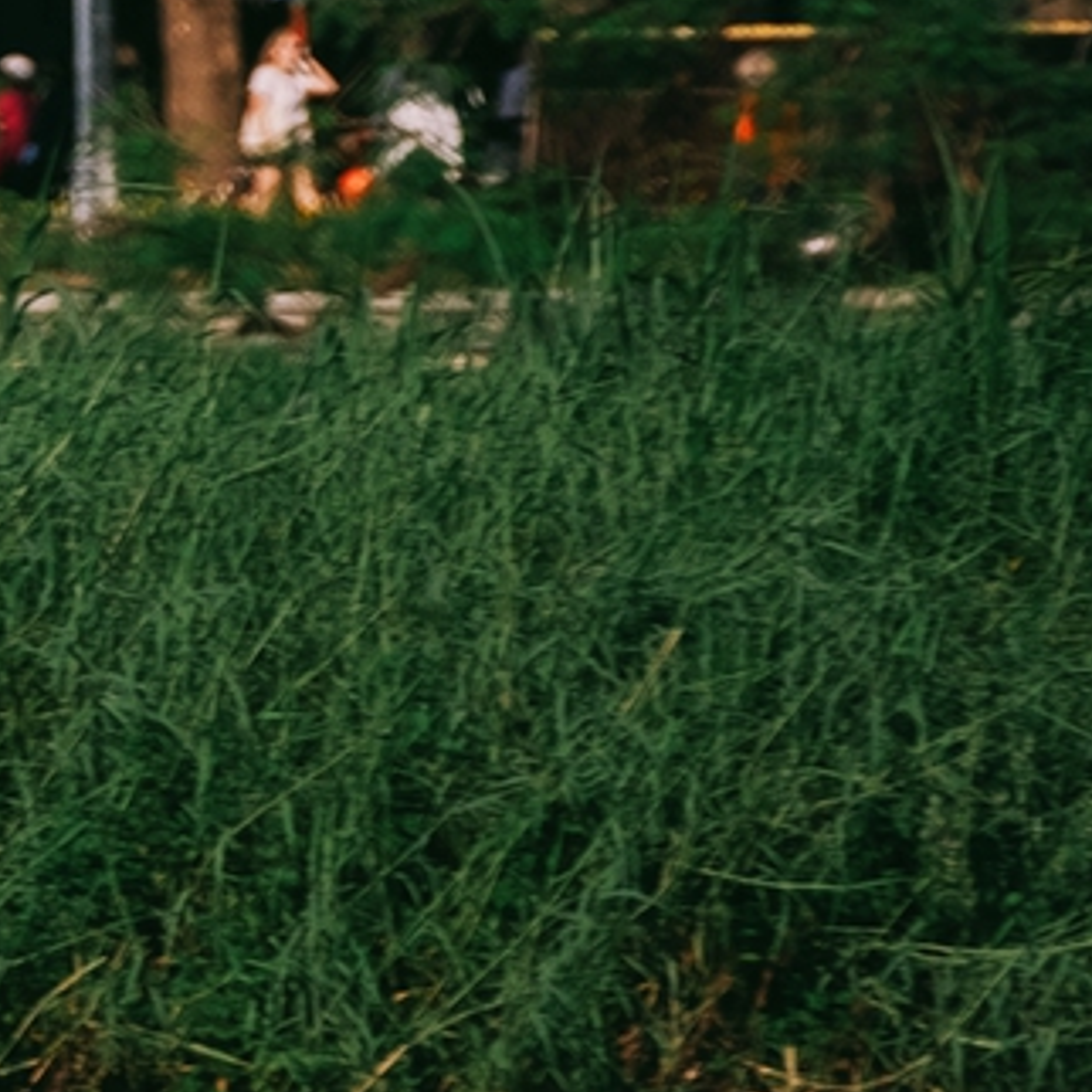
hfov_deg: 1.9
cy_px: -749
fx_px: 32585
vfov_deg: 1.9
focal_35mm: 913
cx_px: -2048
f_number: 2.8
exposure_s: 1/2700
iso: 100
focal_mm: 115
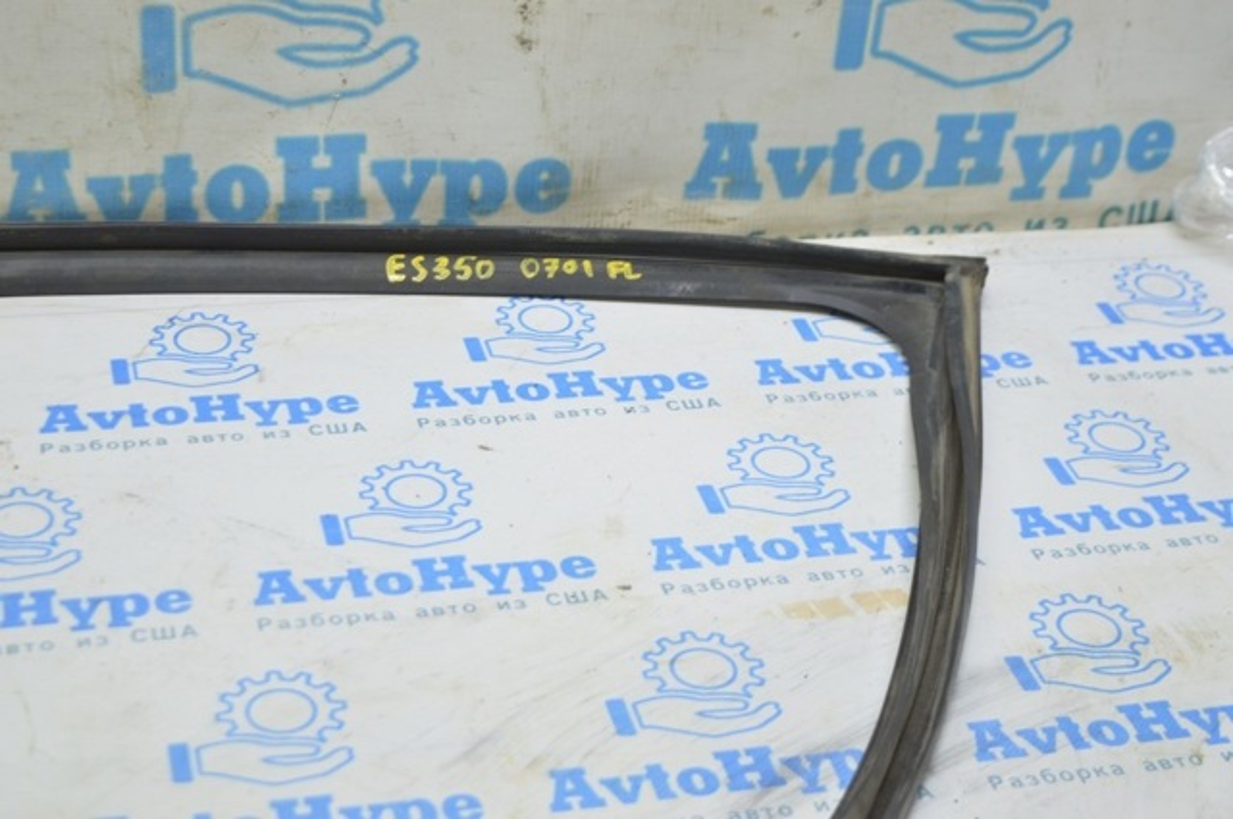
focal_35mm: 69
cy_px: 410
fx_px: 2360
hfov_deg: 29.3
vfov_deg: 19.7
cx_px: 616
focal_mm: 46
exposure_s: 1/20
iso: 400
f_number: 5.6
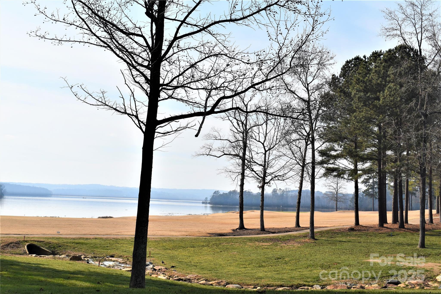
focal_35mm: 52
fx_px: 643
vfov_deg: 25.7
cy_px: 147
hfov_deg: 37.9
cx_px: 220
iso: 200
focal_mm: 35
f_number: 11
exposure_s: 1/500
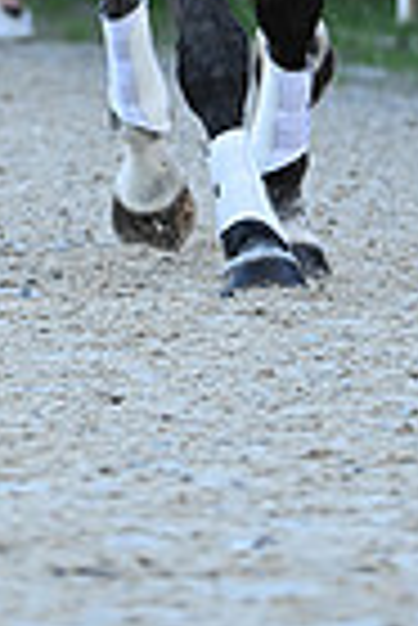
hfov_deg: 1.3
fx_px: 18797
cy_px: -676
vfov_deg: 1.9
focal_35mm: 1082
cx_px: 236
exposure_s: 1/800
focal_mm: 260
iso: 1800
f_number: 5.6
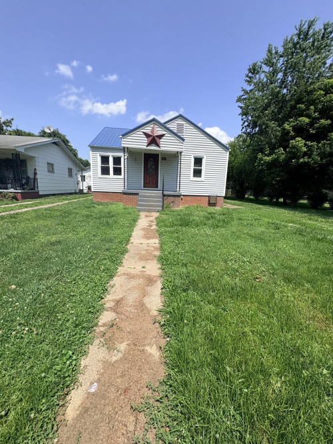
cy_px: 222
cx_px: 166
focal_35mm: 14
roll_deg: -2.3
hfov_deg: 85.7
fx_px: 180
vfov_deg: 102.1
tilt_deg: -9.7
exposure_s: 1/2146
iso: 50
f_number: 2.2
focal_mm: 2.22
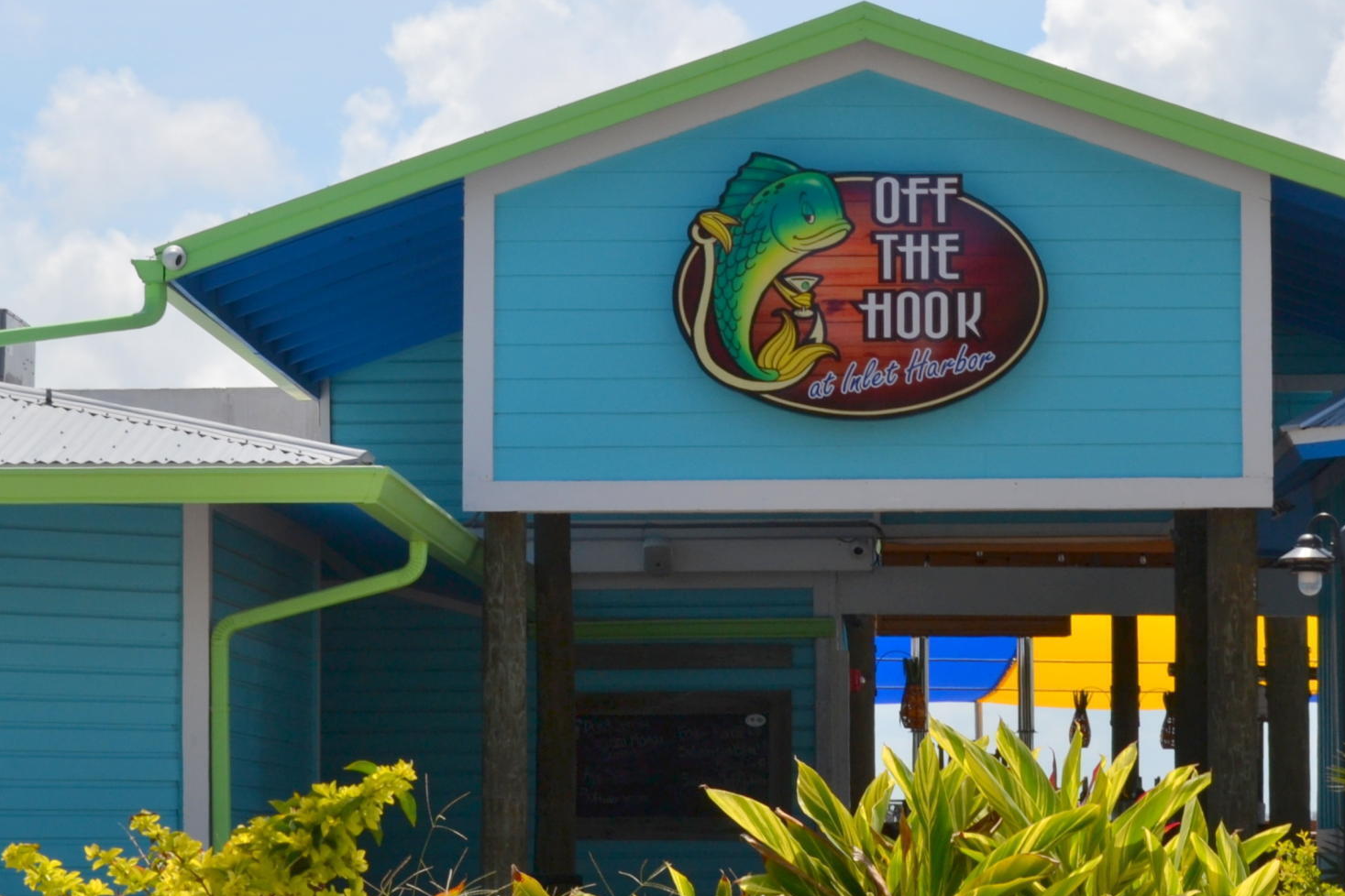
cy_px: 416
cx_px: 920
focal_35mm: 135
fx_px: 5043
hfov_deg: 15.2
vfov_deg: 10.2
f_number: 13
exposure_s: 1/200
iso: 100
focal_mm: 44
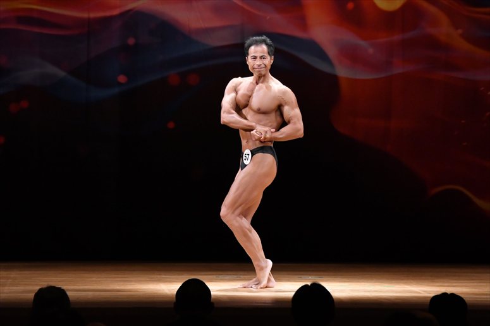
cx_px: 245
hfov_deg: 9.5
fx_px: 2952
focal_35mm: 217
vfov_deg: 6.3
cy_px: 163
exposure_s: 1/400
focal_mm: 145
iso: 4000
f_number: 5.6
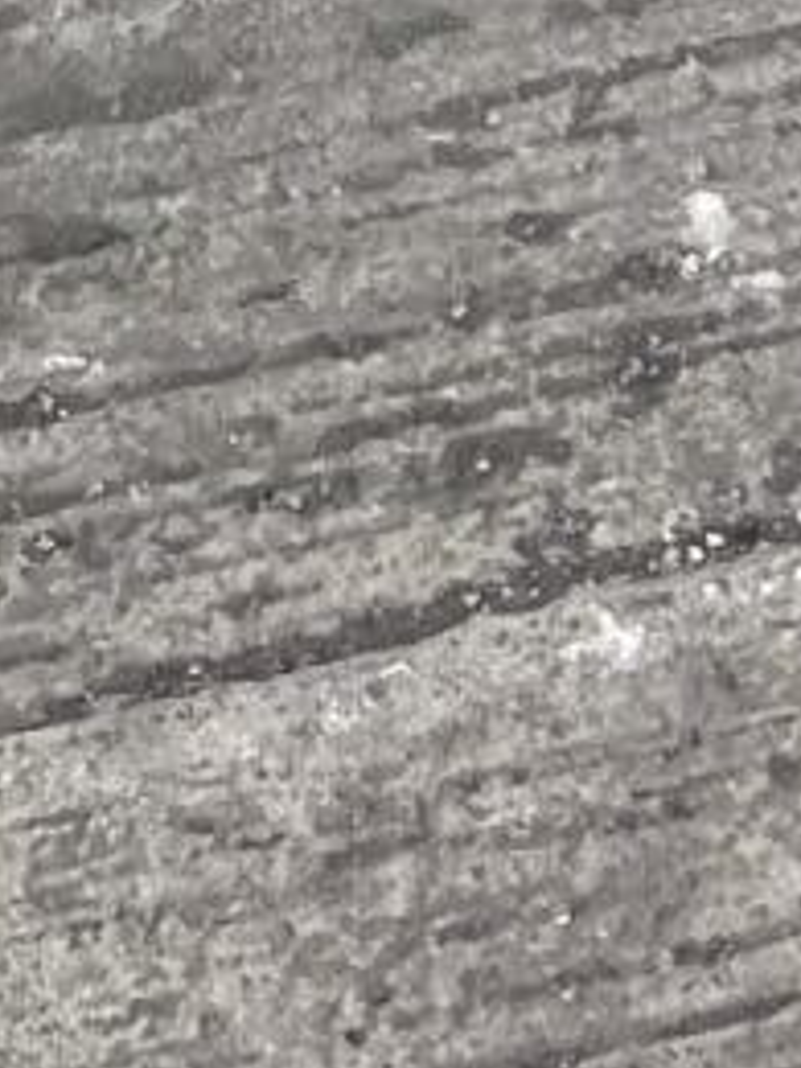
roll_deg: -0.8
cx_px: 1298
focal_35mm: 205
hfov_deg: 7.1
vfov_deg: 7.4
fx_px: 6325
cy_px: -2941
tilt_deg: -26.7
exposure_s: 1/2101
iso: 50
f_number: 1.6
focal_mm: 5.1
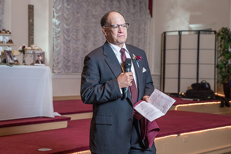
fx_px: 401
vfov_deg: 21.7
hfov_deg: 32.1
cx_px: 116
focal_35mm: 63
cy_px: 77
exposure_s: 1/200
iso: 2000
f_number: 4
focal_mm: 60
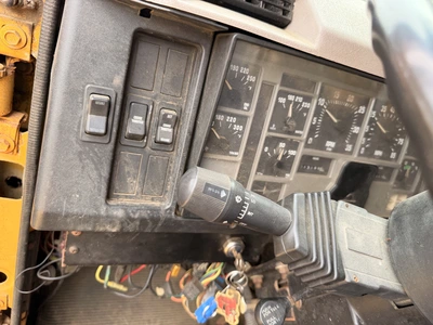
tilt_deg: -28.0
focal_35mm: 24
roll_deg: -23.0
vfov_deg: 56.8
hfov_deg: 71.6
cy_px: 162
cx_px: 216
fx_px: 300
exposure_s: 1/121
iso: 64
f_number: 1.78
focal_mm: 6.76
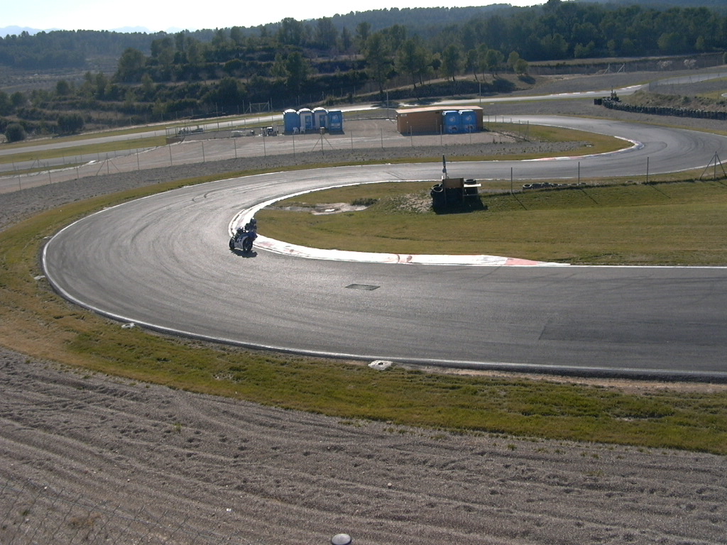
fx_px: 735
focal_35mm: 35
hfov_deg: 52.6
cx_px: 364
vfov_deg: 40.7
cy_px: 272
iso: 100
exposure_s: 1/269
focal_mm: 5.4
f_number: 8
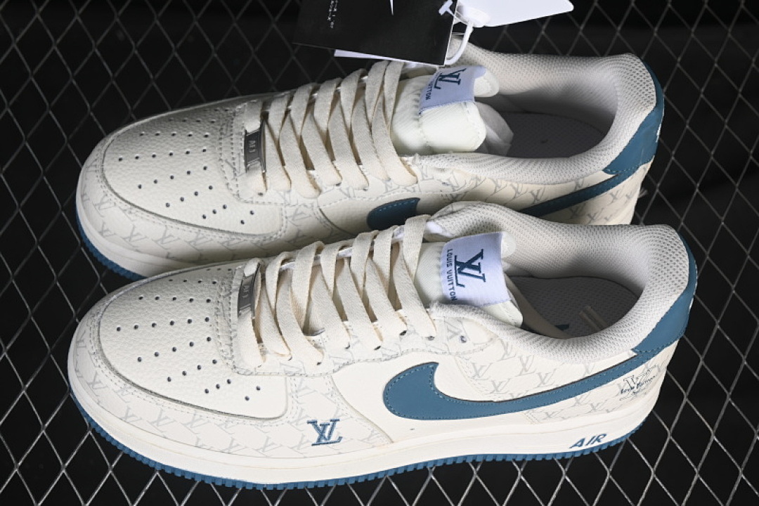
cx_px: 380
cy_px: 253
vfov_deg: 18.2
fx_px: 1581
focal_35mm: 75
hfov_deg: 27.0
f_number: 7.1
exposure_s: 1/100
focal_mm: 50
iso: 160
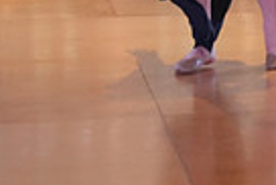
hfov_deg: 8.4
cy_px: -139
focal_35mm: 239
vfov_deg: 5.7
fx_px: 1834
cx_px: 412
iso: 3200
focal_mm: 56
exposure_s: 1/500
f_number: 4
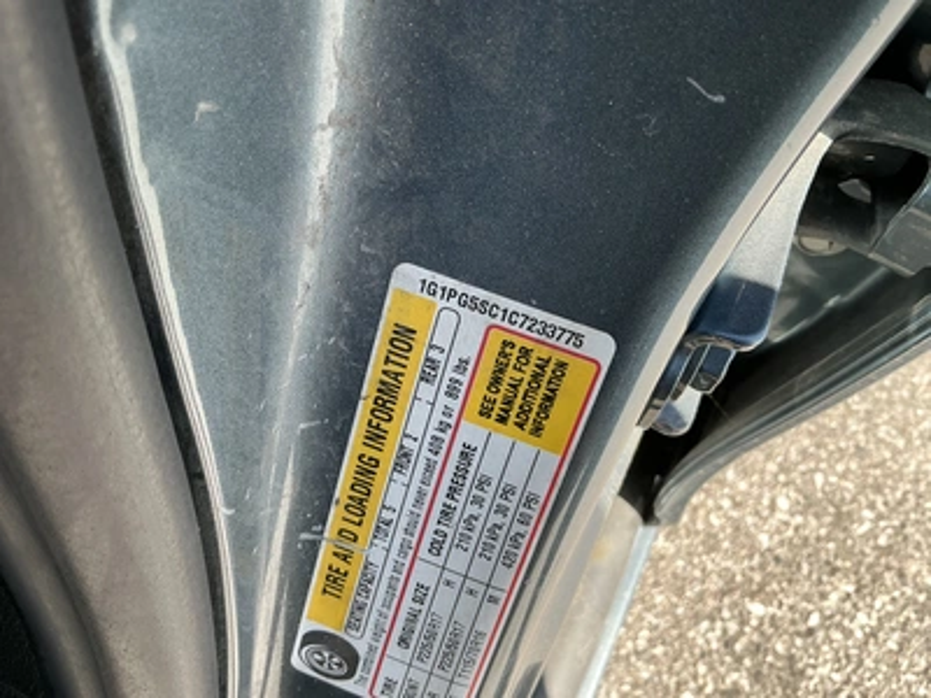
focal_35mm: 28
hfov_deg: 63.4
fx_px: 753
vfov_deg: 49.7
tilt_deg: -62.2
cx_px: 466
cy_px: 349
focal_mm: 3
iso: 16
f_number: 1.8
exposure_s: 1/126
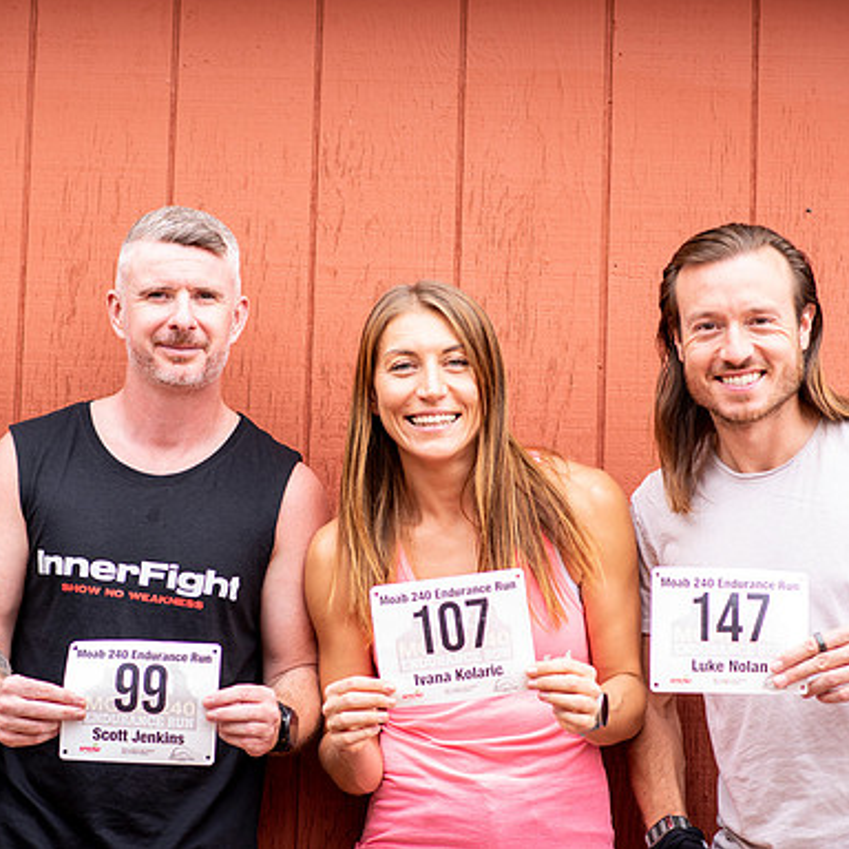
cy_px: 423
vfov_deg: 16.0
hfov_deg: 16.0
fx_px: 3025
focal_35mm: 109
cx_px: 347
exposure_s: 1/200
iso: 100
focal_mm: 85
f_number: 3.2
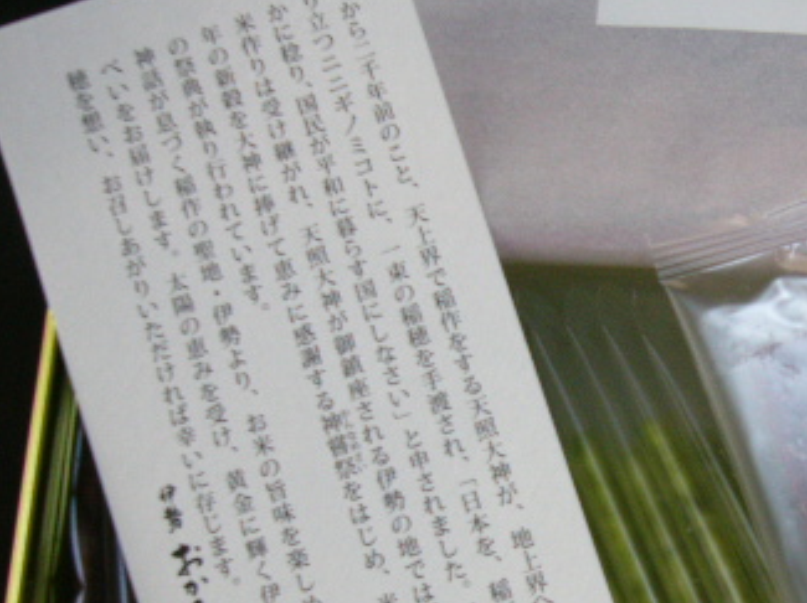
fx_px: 1607
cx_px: 792
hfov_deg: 26.8
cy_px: 404
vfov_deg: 21.2
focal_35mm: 69
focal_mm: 5.8
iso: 100
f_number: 2.8
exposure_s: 1/25
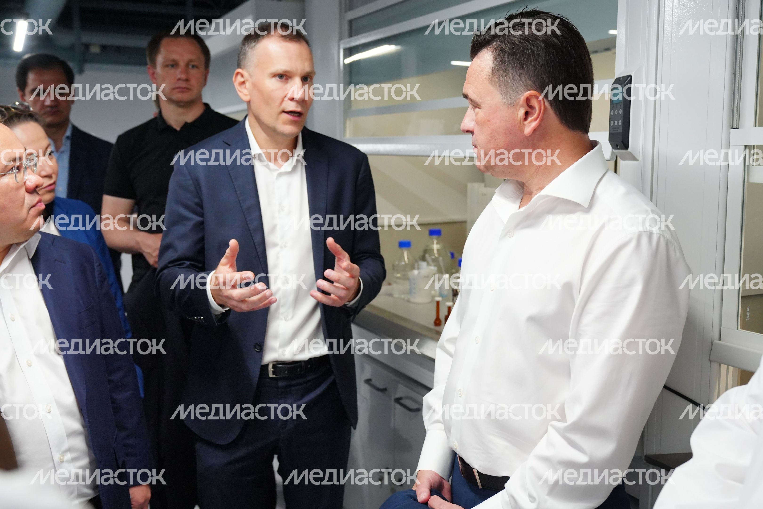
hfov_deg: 54.4
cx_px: 382
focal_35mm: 35
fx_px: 742
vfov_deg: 37.9
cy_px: 254
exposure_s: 1/500
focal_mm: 35
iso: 4000
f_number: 4.5
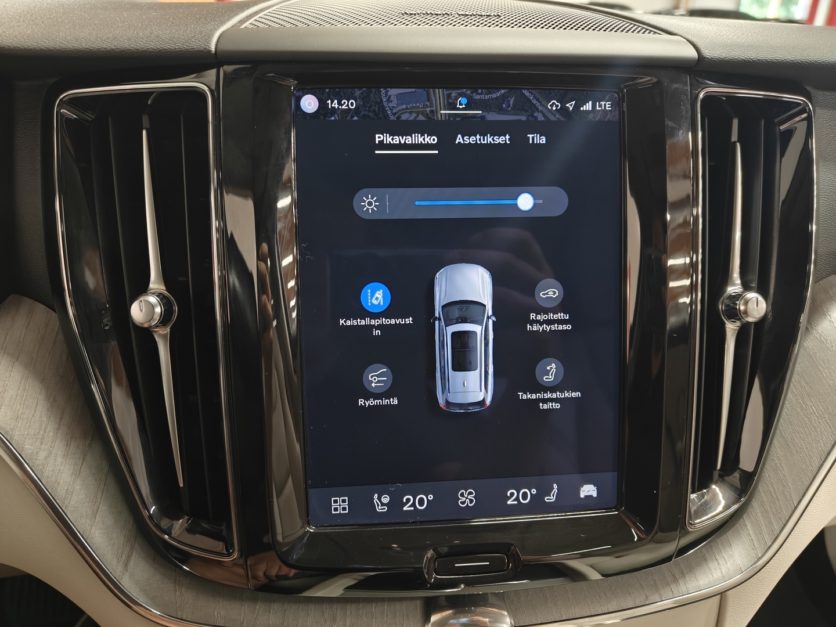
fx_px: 580
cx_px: 418
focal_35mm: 24
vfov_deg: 56.8
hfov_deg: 71.6
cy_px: 314
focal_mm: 5.59
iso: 160
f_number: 1.8
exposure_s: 1/30
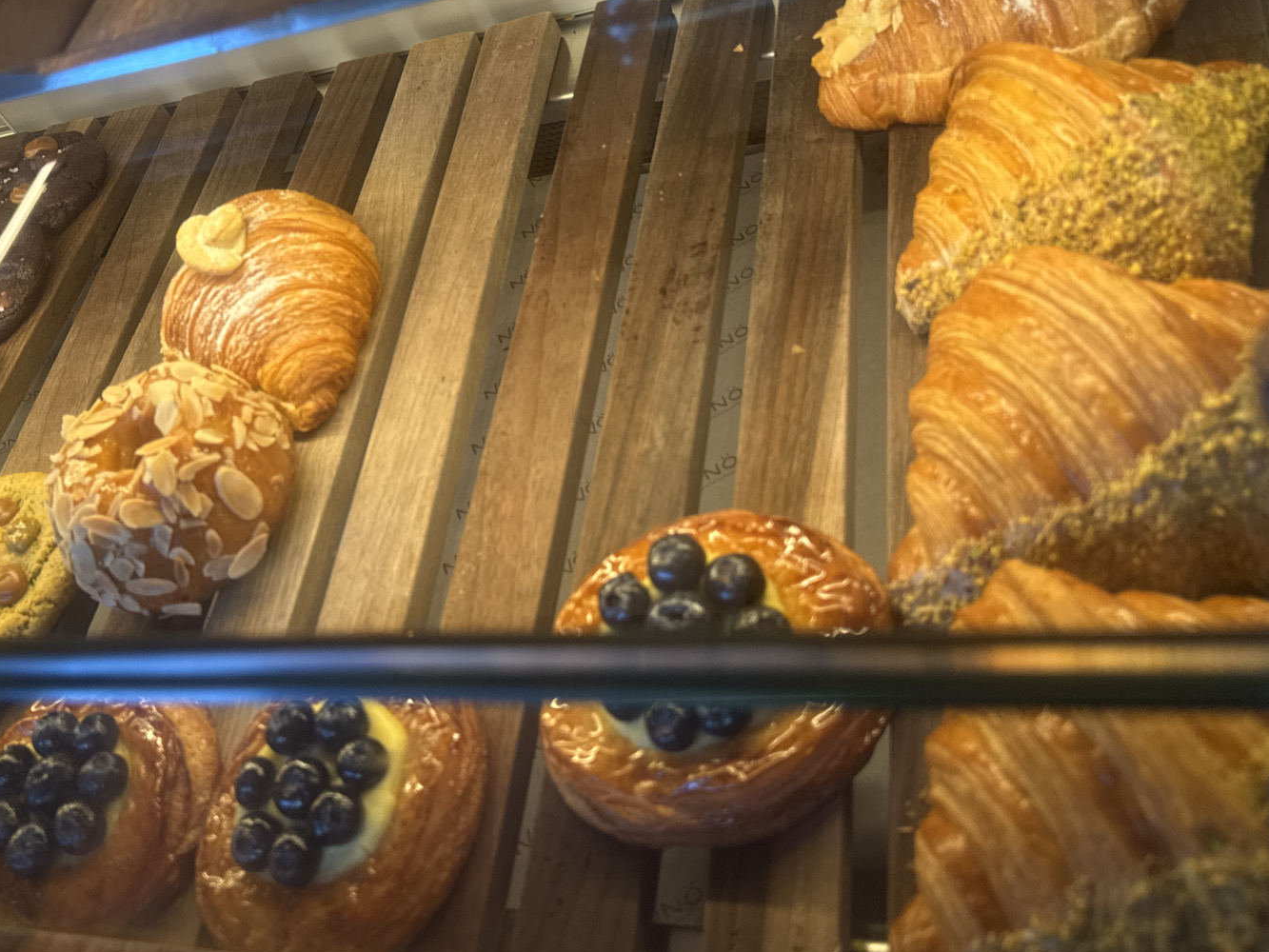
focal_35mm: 36
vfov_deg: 39.2
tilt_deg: -40.3
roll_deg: +32.2
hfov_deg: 50.8
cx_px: 477
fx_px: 1320
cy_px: 323
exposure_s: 1/116
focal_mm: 6.76
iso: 100
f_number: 1.78
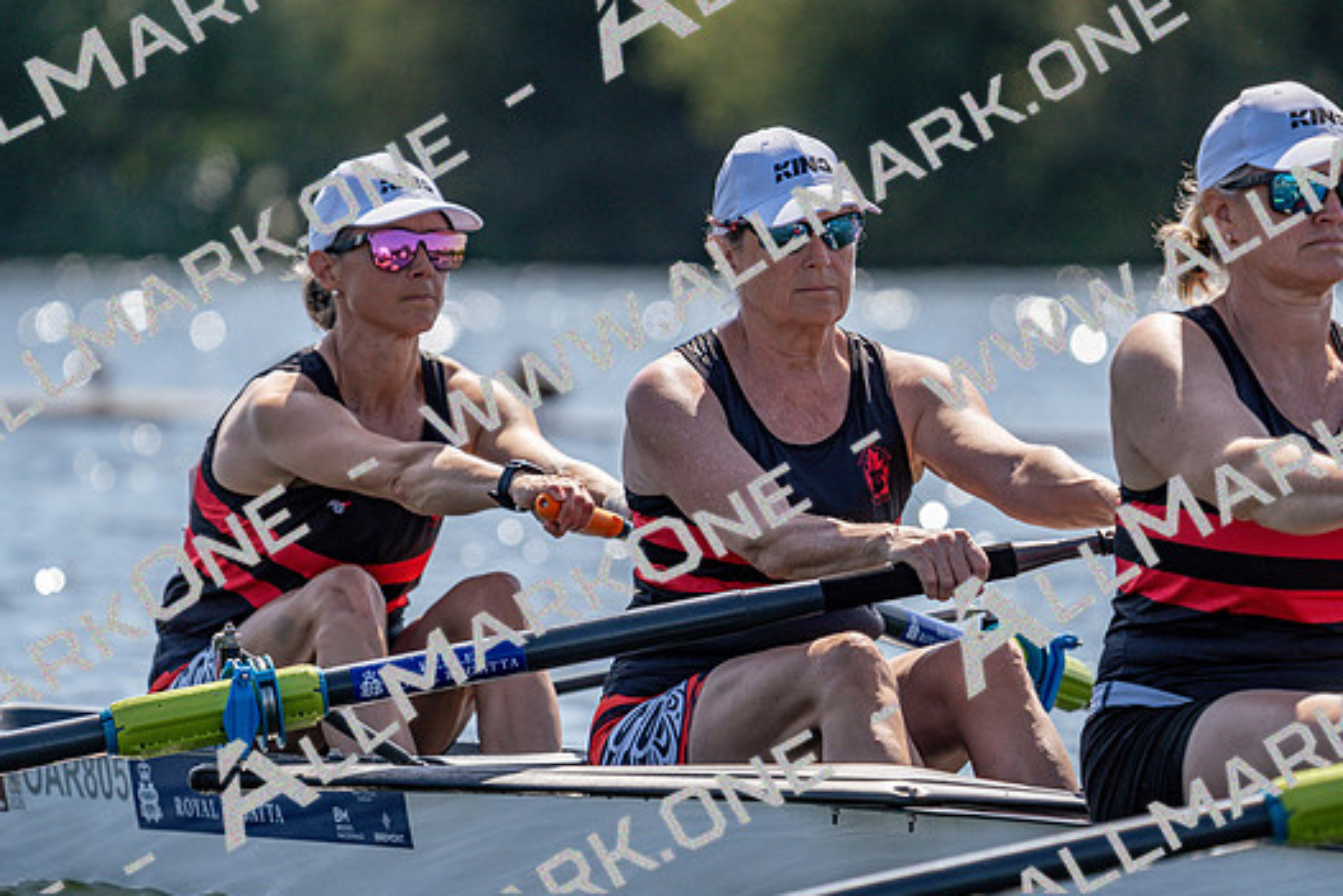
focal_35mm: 406
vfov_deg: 3.4
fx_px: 15149
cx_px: 735
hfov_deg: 5.1
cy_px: 456
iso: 320
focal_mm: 368
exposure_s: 1/2000
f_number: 6.3
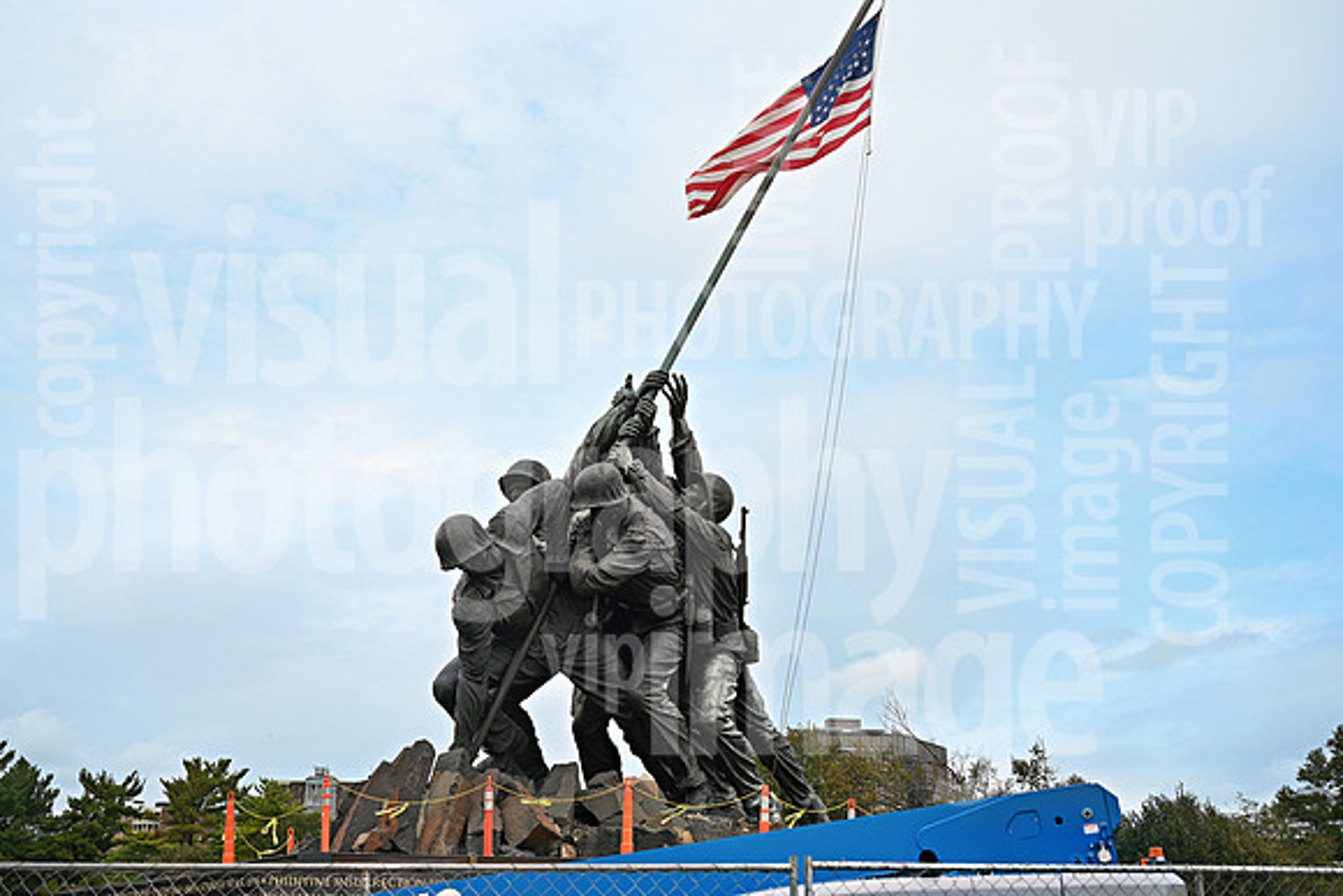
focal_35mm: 42
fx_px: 1567
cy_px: 448
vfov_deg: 31.9
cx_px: 672
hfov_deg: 46.4
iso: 64
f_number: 4
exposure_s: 1/320
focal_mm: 42
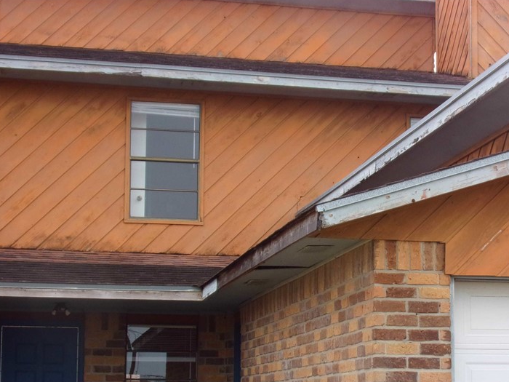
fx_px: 1162
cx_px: 332
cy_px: 276
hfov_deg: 24.6
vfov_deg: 18.6
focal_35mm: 79
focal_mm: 9.8
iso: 80
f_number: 4.3
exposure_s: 1/160
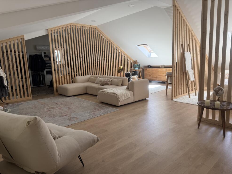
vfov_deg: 56.8
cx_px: 116
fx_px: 161
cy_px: 87
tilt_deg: -8.5
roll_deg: +2.7
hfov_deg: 71.6
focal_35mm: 24
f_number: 1.78
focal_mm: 6.76
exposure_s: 1/243
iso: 125
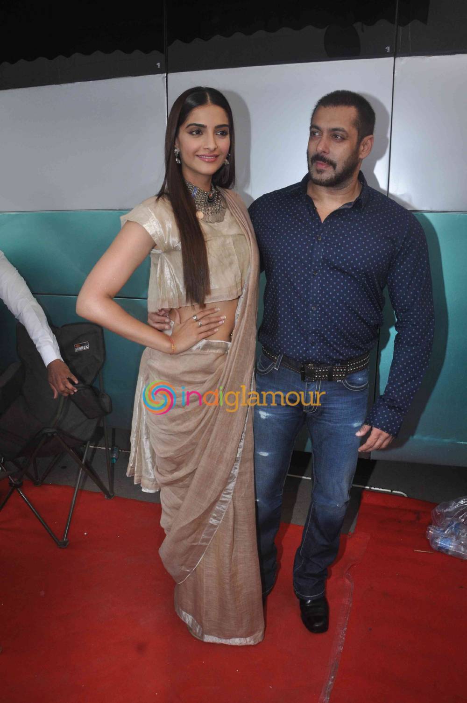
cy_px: 352
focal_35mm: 27
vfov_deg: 67.4
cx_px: 234
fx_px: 527
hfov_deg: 47.8
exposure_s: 1/250
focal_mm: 18
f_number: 9
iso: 500
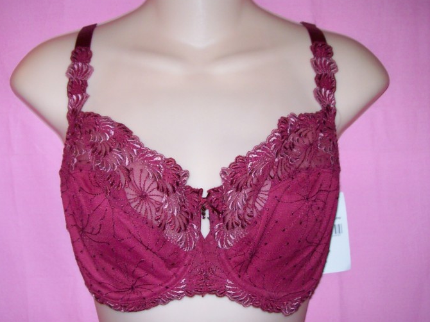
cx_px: 193
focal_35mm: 43
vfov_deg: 33.6
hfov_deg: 43.8
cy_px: 162
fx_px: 534
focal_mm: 6
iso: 80
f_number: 2.7
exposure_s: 1/64
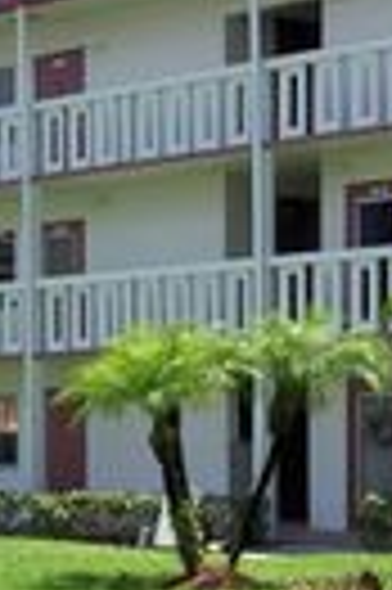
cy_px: 516
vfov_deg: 16.5
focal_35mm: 123
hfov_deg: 10.5
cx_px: -297
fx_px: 2014
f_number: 2.4
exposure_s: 1/715
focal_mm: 3.3
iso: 25
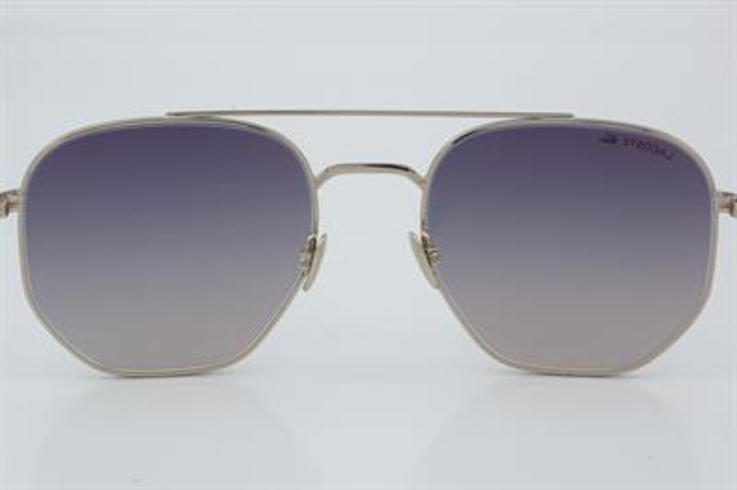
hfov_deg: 24.6
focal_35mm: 82
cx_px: 368
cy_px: 245
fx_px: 1688
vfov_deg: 16.5
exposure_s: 1/3
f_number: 32
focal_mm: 55
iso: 100
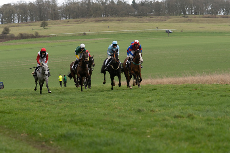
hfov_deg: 11.2
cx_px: 115
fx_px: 1169
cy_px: 76
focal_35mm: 183
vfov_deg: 7.5
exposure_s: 1/1000
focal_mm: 122
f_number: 4
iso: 500
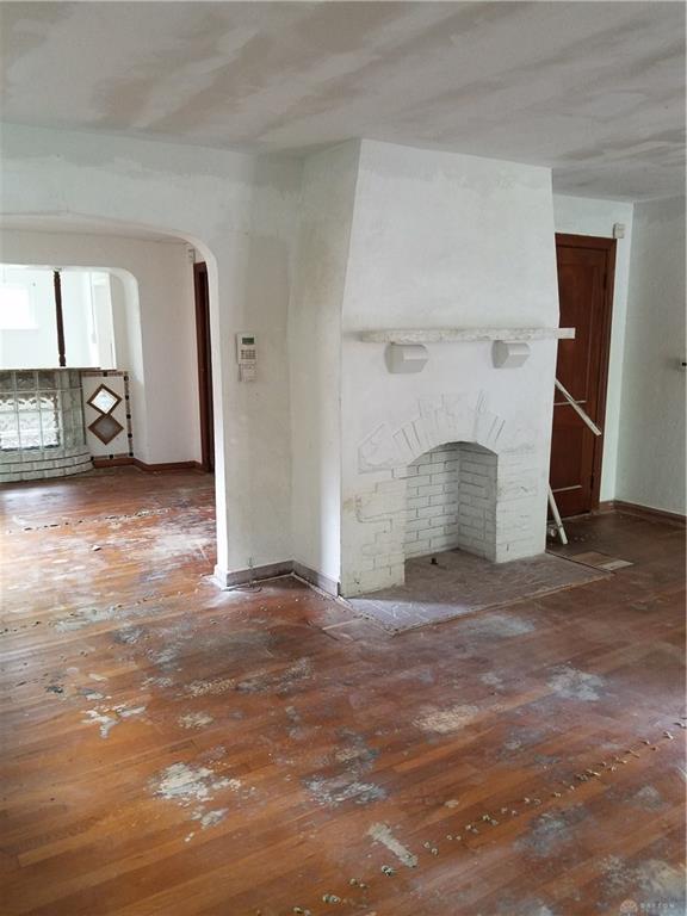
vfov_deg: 67.3
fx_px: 688
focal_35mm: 26
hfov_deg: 53.1
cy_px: 458
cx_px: 344
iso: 200
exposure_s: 1/24
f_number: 1.7
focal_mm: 4.2
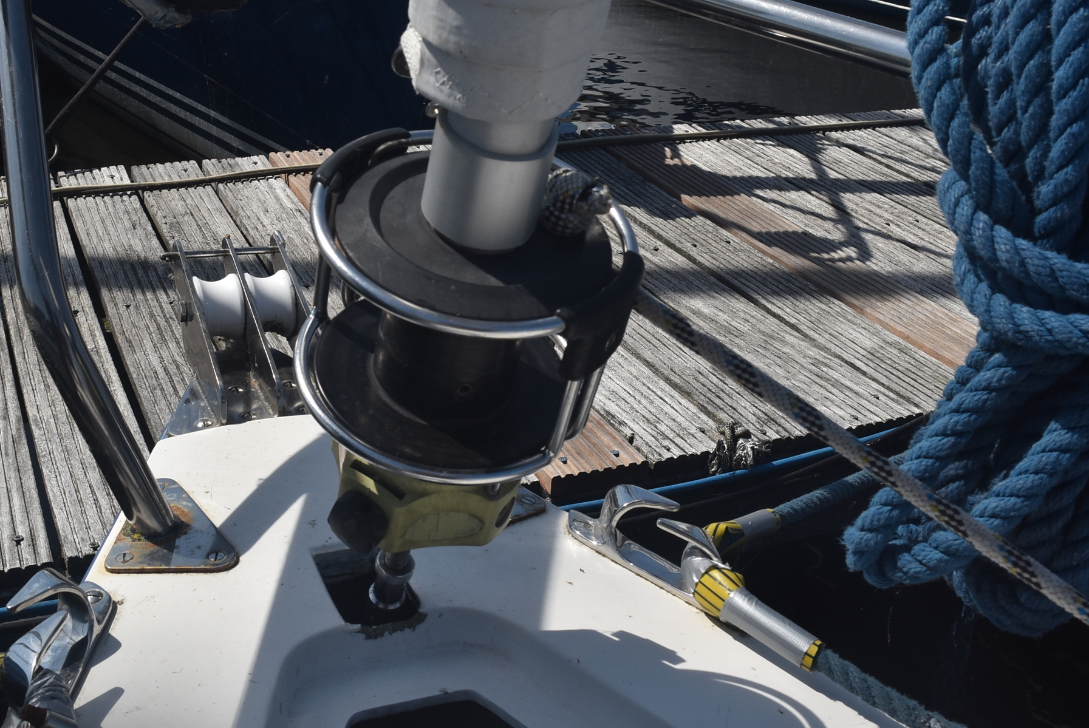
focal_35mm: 46
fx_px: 1393
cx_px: 479
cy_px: 235
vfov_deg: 29.1
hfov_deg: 42.6
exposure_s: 1/500
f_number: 11
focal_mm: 22
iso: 200
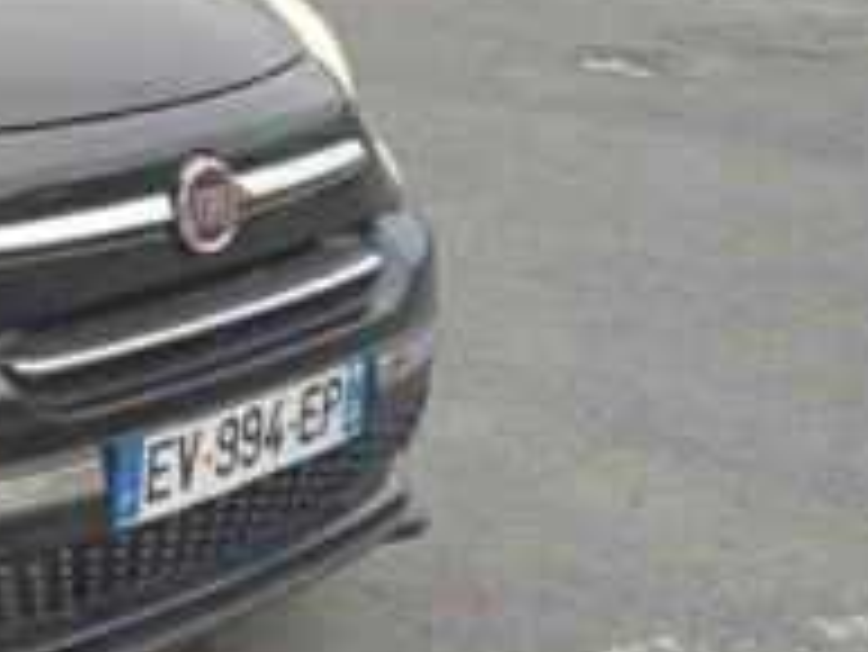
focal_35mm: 87
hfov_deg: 19.5
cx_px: -450
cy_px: 117
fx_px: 2183
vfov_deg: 16.8
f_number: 2.2
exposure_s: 1/155
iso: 100
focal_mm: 3.46
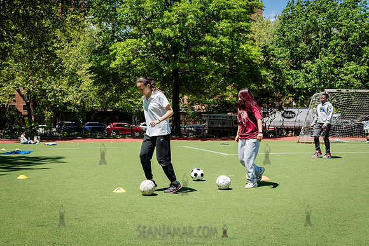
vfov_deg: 34.7
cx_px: 126
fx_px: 394
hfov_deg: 49.4
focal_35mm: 38
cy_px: 134
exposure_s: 1/1000
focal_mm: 29
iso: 200
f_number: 4.5
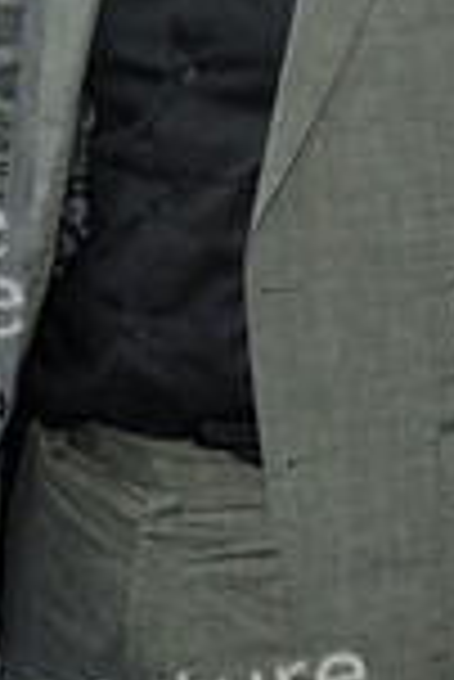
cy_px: 86
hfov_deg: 10.8
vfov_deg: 15.9
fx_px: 2397
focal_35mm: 127
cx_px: 283
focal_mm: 48
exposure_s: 1/125
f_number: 5.6
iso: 1250
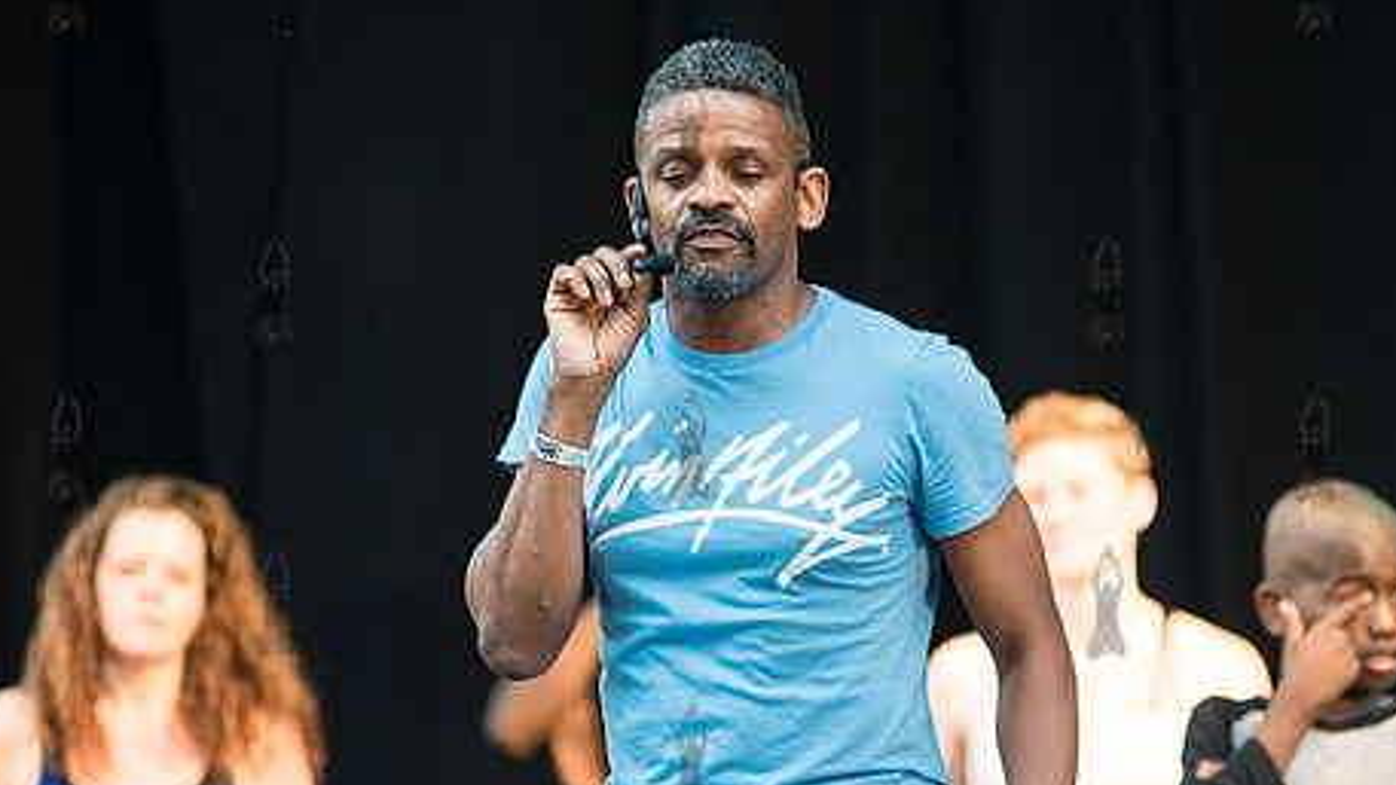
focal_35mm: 262
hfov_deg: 8.2
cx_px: 773
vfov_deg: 4.6
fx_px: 9698
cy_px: 384
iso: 1600
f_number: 2.8
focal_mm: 170
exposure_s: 1/800
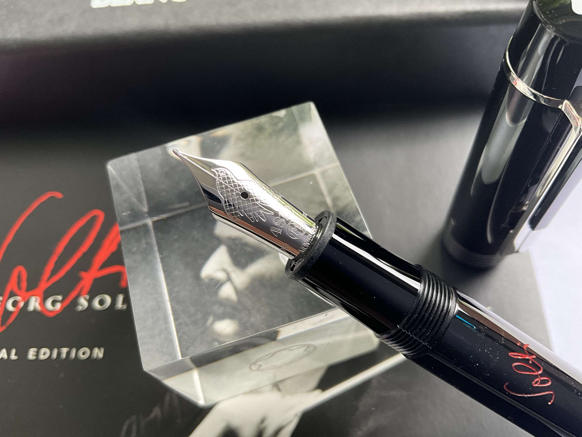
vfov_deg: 48.2
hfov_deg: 61.7
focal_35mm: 29
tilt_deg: -63.4
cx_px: 291
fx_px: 488
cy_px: 218
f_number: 1.8
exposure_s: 1/115
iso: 64
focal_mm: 3
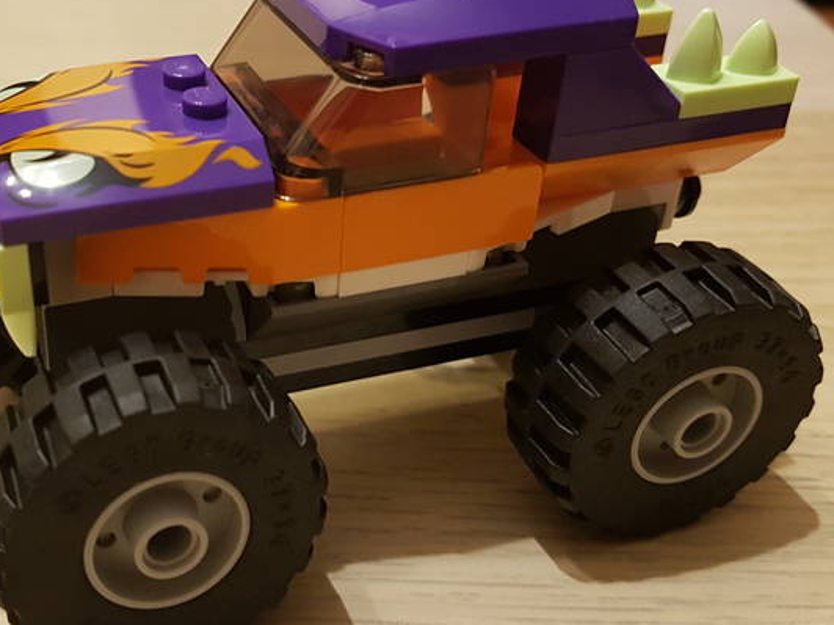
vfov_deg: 32.8
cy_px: 267
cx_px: 262
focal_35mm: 44
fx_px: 1060
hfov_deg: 42.2
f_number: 1.7
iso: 200
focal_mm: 4.2
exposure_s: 1/14
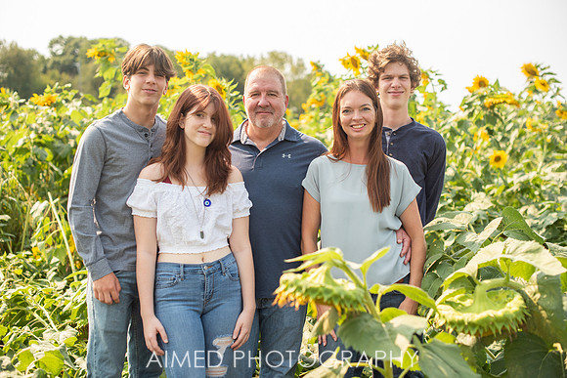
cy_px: 189
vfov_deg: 27.0
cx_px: 284
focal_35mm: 50
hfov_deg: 39.6
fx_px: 788
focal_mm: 50
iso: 200
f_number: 2.8
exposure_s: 1/1250
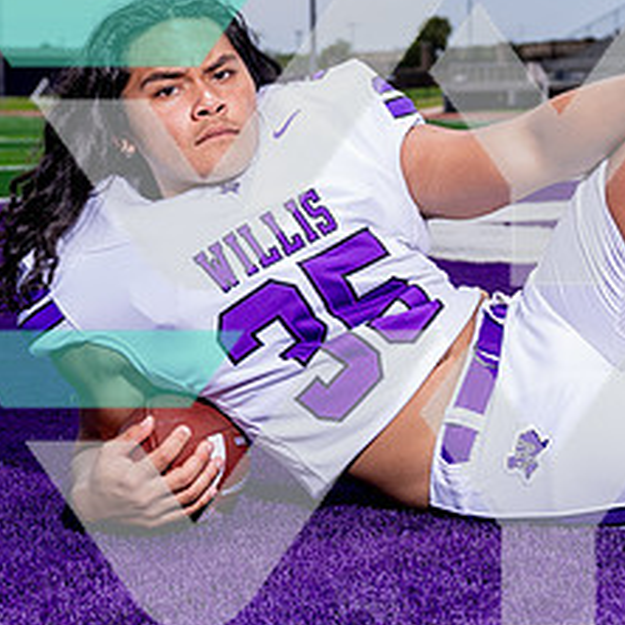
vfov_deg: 19.8
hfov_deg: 19.2
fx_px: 1777
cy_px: 139
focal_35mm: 87
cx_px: 676
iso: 100
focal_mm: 38
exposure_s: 1/1250
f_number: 4
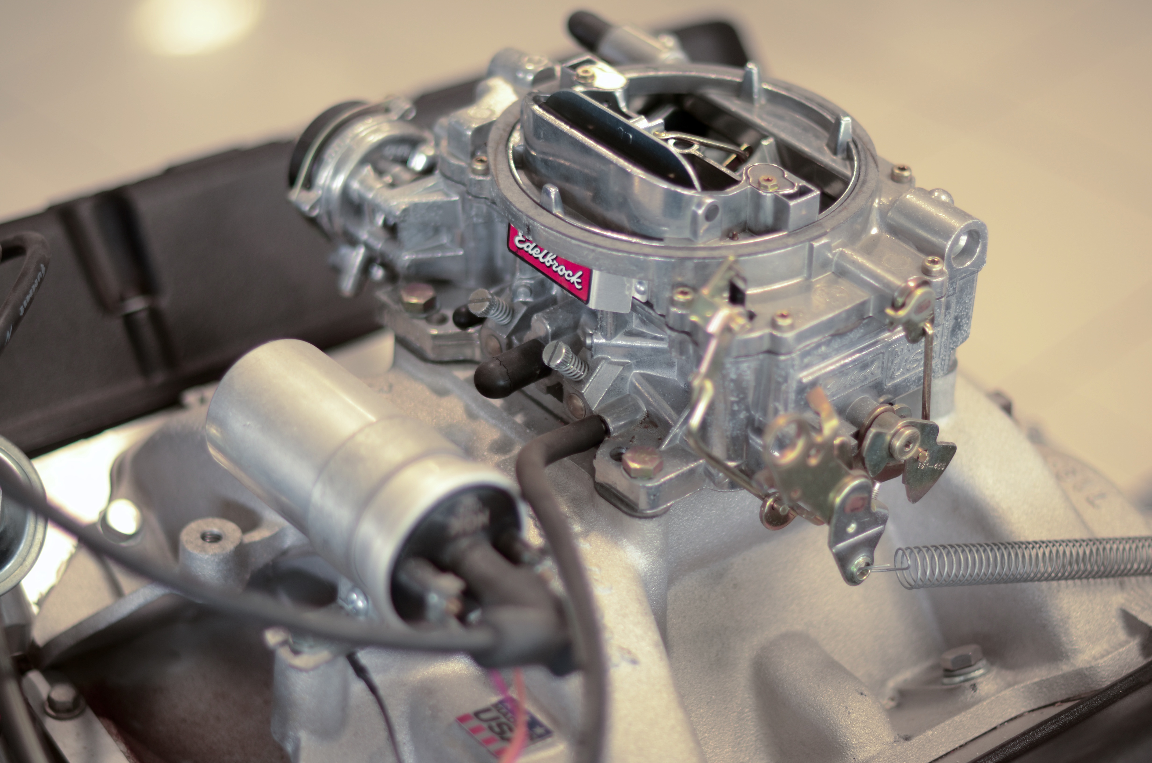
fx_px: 2395
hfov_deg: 27.0
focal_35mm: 75
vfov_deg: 18.1
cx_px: 576
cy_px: 382
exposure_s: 1/80
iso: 160
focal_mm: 50
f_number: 1.4
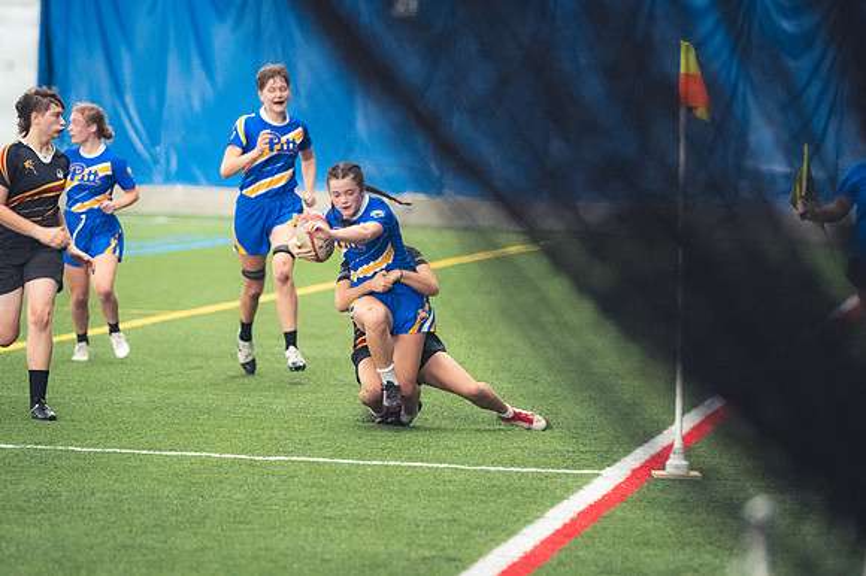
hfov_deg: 7.9
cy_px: 288
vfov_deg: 5.2
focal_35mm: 262
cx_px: 433
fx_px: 6299
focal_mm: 175
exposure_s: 1/320
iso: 6400
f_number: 2.8
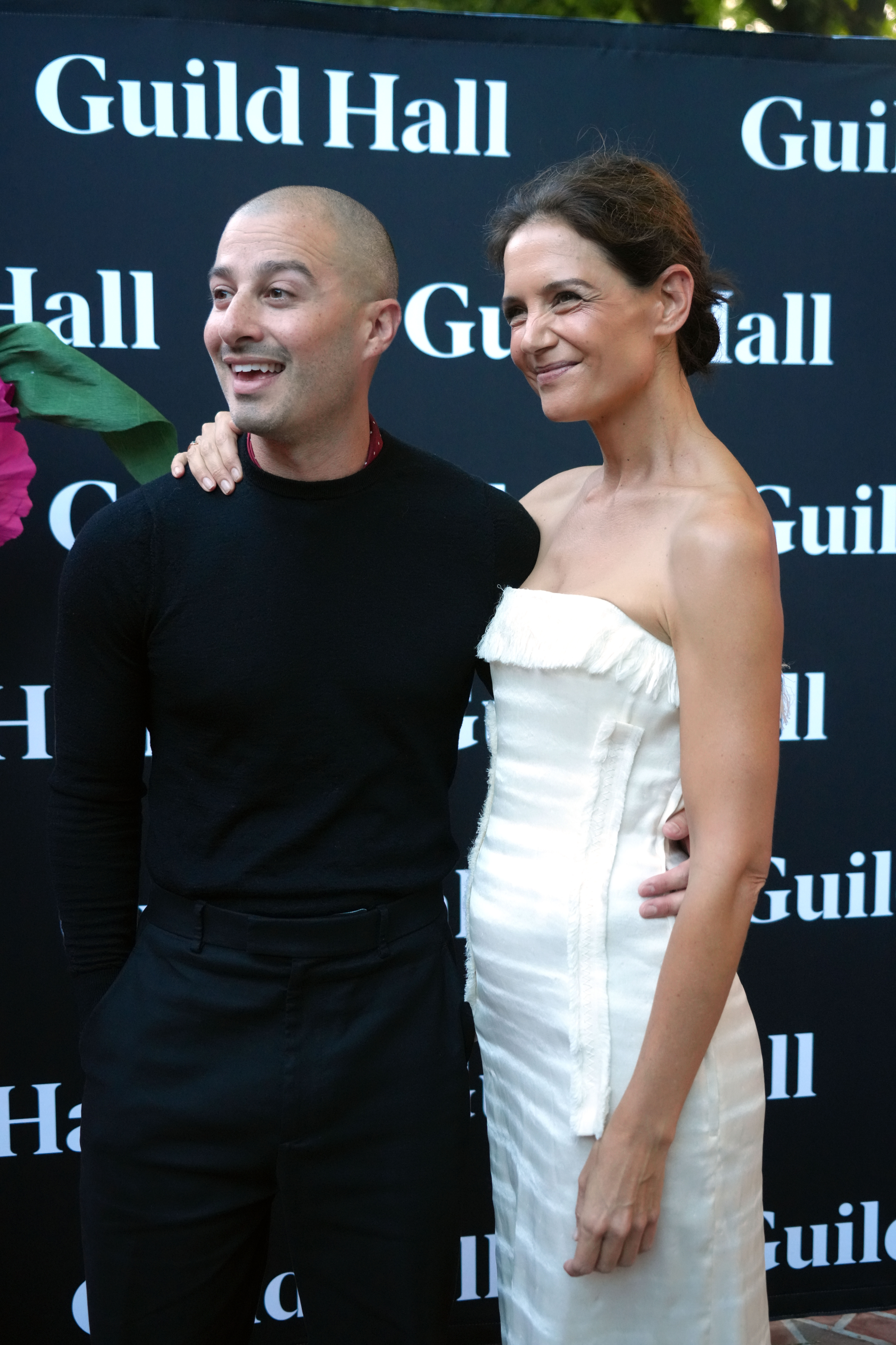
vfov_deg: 47.4
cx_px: 448
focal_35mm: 41
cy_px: 672
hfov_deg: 32.6
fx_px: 1531
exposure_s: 1/160
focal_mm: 41
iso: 3200
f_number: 4.5
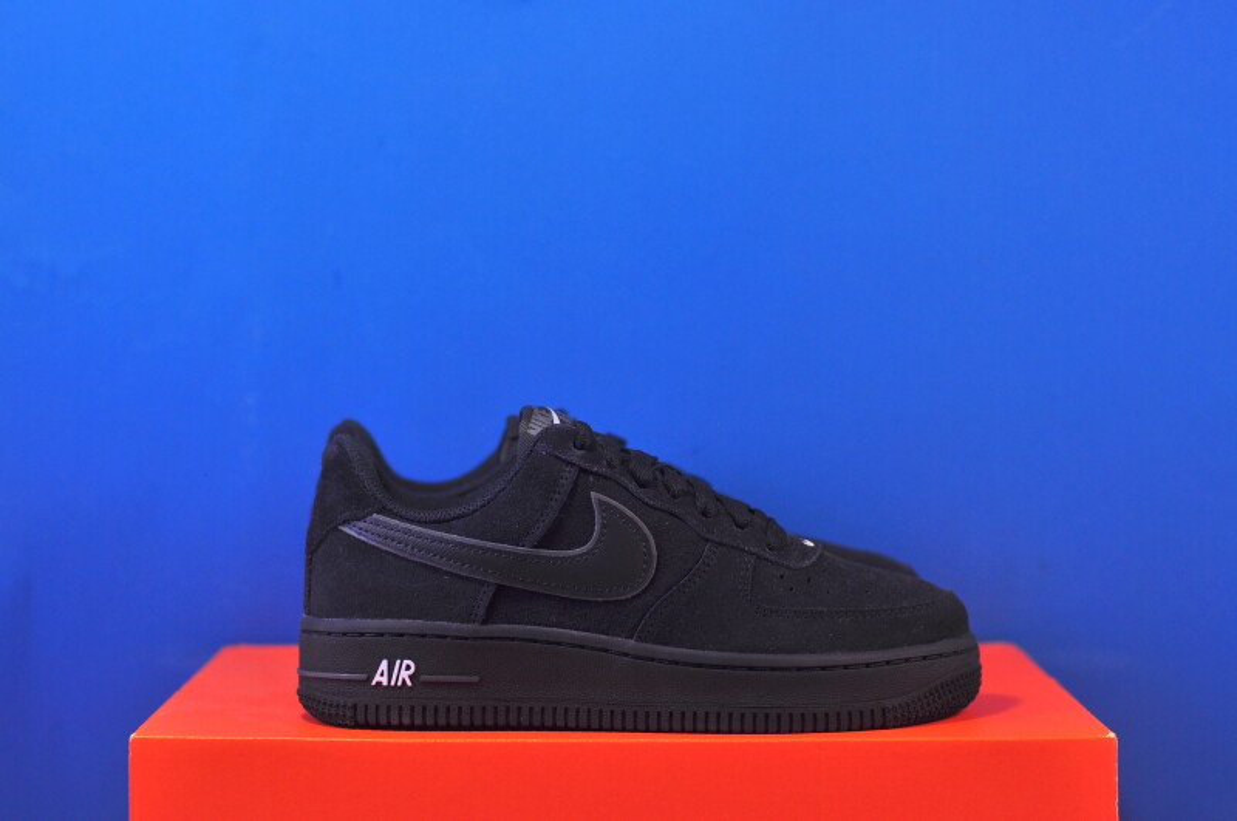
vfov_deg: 18.1
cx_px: 618
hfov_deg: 27.0
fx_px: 2573
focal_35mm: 75
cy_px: 410
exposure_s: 1/320
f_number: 2.5
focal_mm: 50
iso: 250
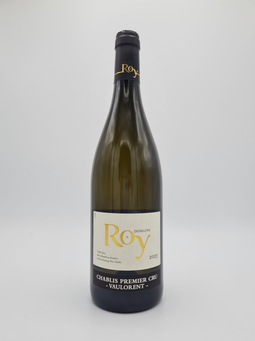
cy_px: 170
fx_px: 255
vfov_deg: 67.3
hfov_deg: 53.1
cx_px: 128
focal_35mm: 26
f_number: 1.8
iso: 50
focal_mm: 5.4
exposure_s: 1/217
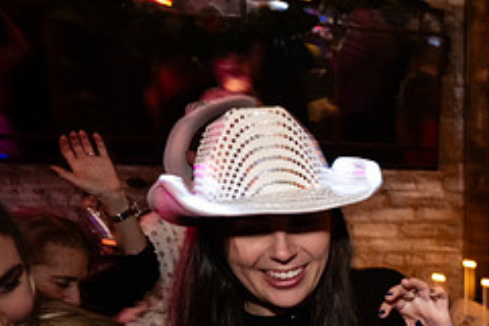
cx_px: 583
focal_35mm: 61
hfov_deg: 28.7
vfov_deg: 21.8
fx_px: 829
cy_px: 292
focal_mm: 24
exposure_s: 1/100
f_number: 2.8
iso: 3200
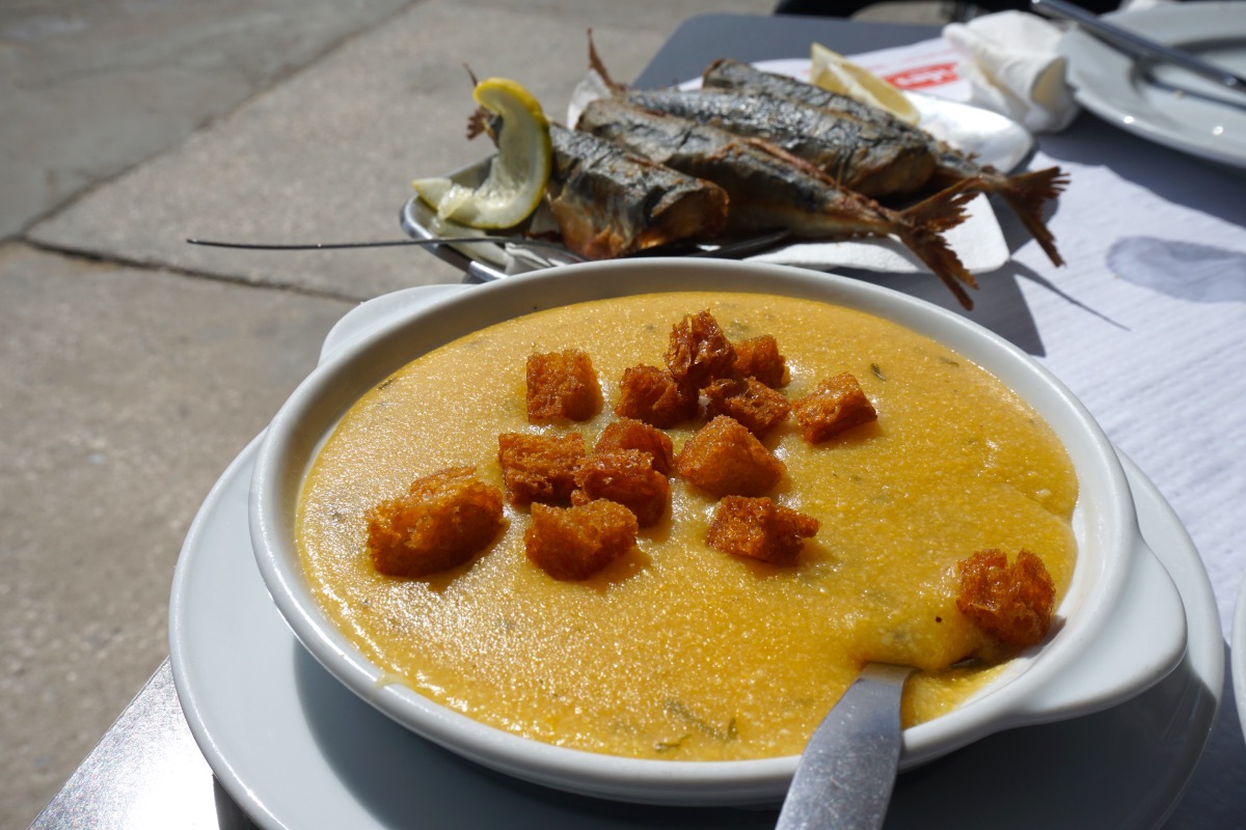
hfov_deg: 55.1
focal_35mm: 34
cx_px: 623
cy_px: 415
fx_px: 1194
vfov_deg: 38.4
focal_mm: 23
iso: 160
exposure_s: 1/800
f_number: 10
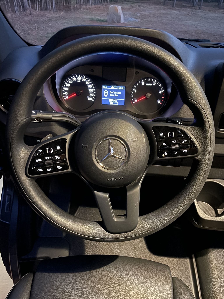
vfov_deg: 67.3
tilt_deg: -41.0
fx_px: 224
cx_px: 112
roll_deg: -3.0
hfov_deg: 53.1
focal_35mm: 26
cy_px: 150
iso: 1000
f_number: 1.6
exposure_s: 1/8
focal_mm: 4.2
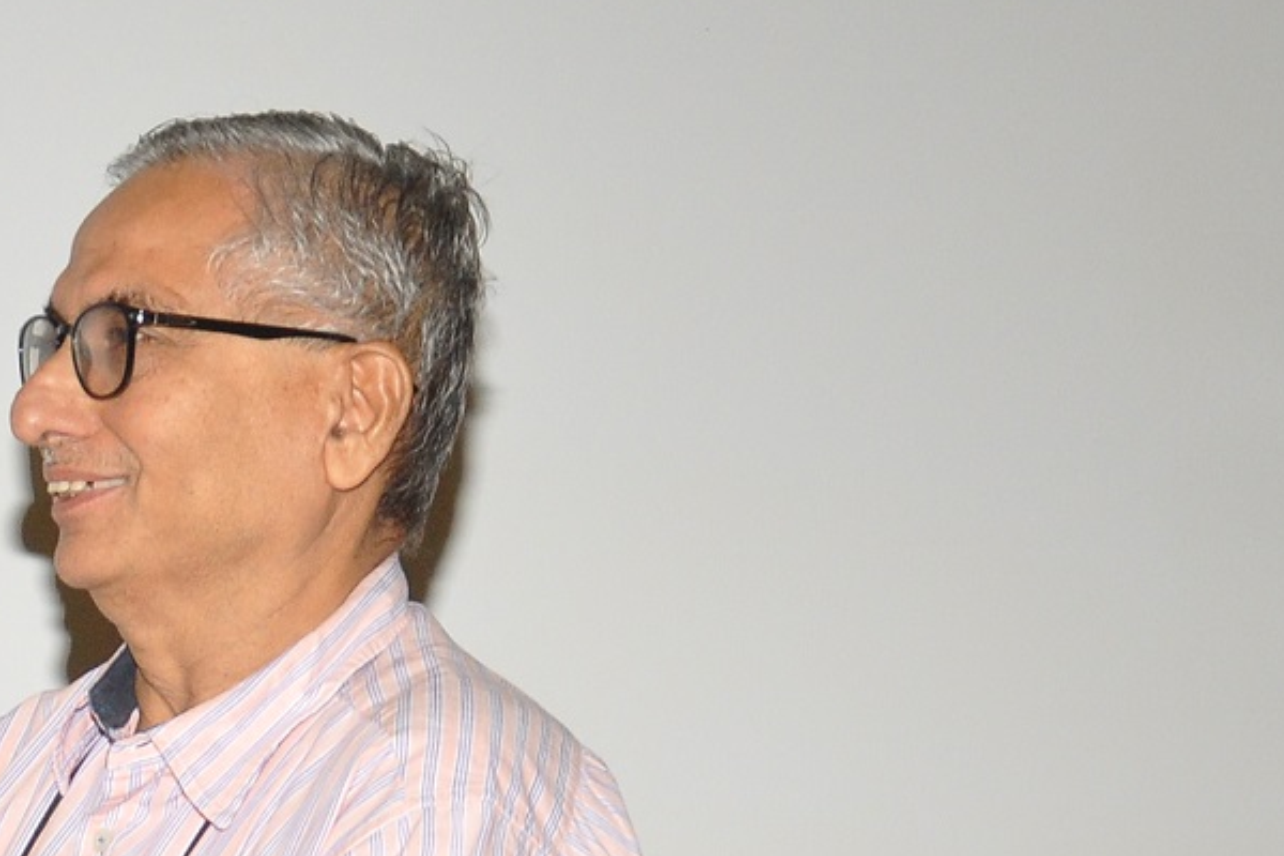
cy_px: 1192
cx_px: -651
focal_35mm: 184
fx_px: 6553
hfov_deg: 10.8
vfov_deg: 7.4
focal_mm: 35
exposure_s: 1/125
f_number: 5.6
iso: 800
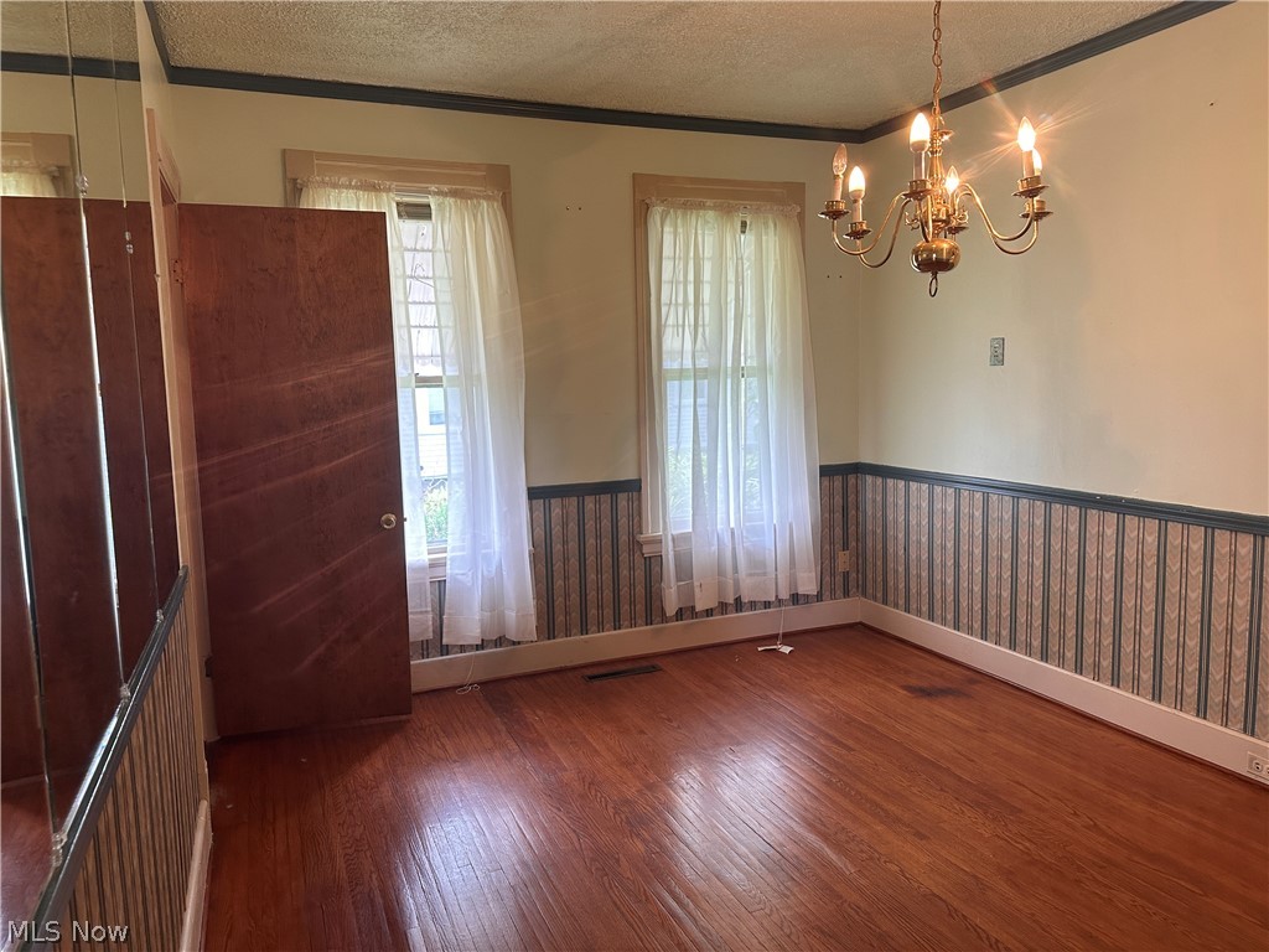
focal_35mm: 24
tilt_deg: -5.7
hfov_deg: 71.6
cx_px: 634
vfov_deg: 56.8
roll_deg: +2.1
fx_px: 880
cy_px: 476
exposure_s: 1/120
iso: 200
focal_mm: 6.86
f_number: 1.78
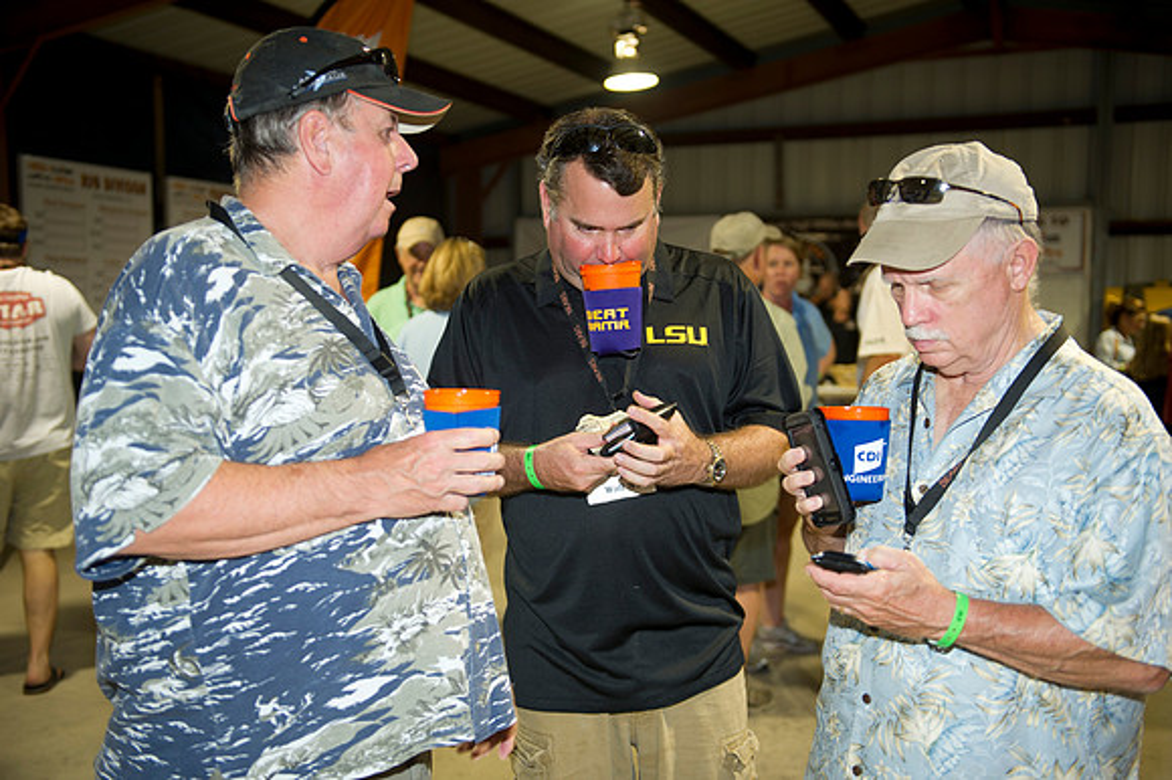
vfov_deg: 33.4
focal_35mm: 40
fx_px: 1301
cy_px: 390
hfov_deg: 48.5
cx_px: 586
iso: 125
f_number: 2.8
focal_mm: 40
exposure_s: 1/50
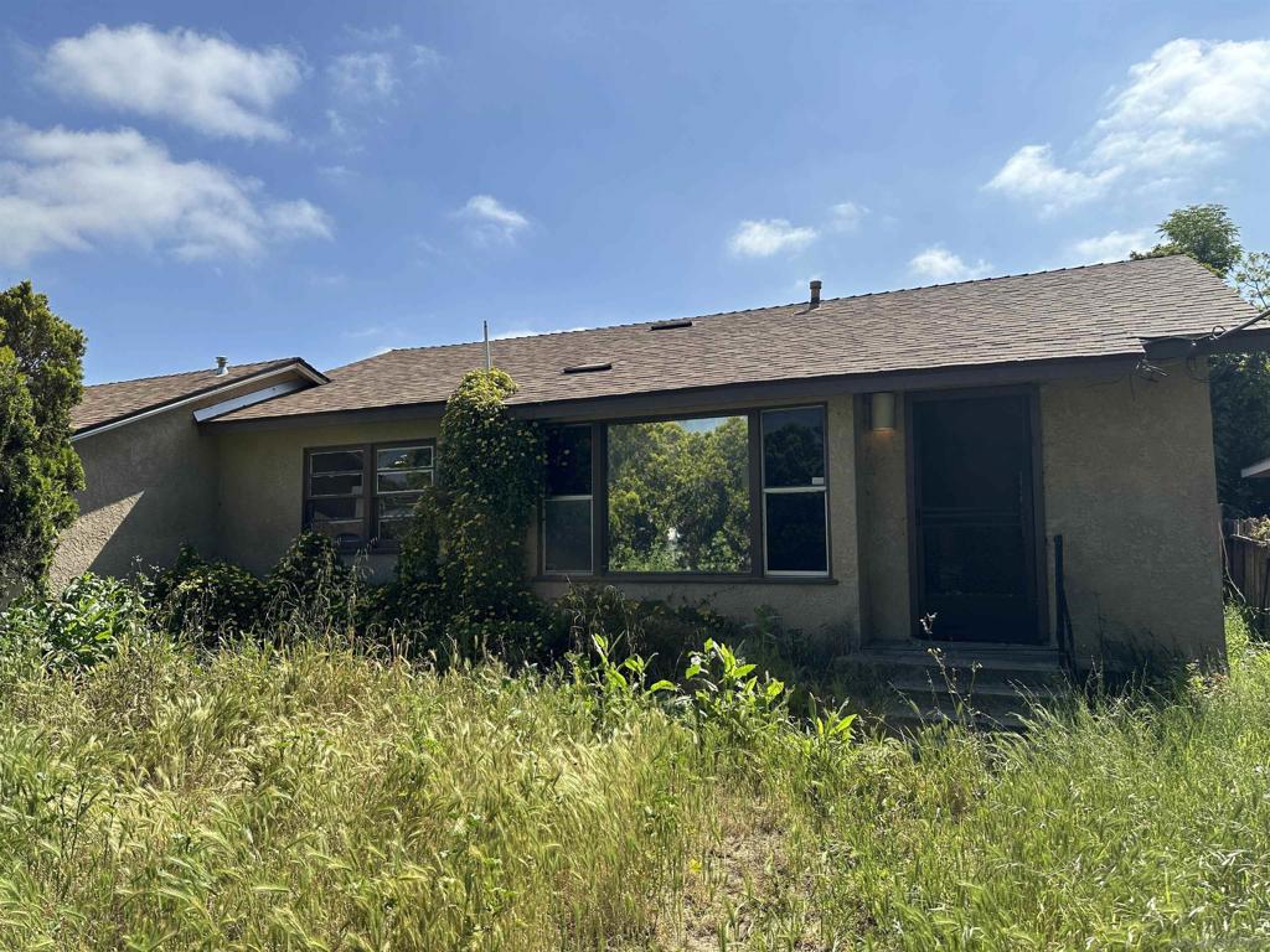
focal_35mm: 24
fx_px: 881
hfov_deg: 71.6
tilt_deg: +5.0
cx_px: 635
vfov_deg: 56.8
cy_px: 476
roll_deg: +0.0
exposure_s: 1/5000
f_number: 1.78
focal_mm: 6.86
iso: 80
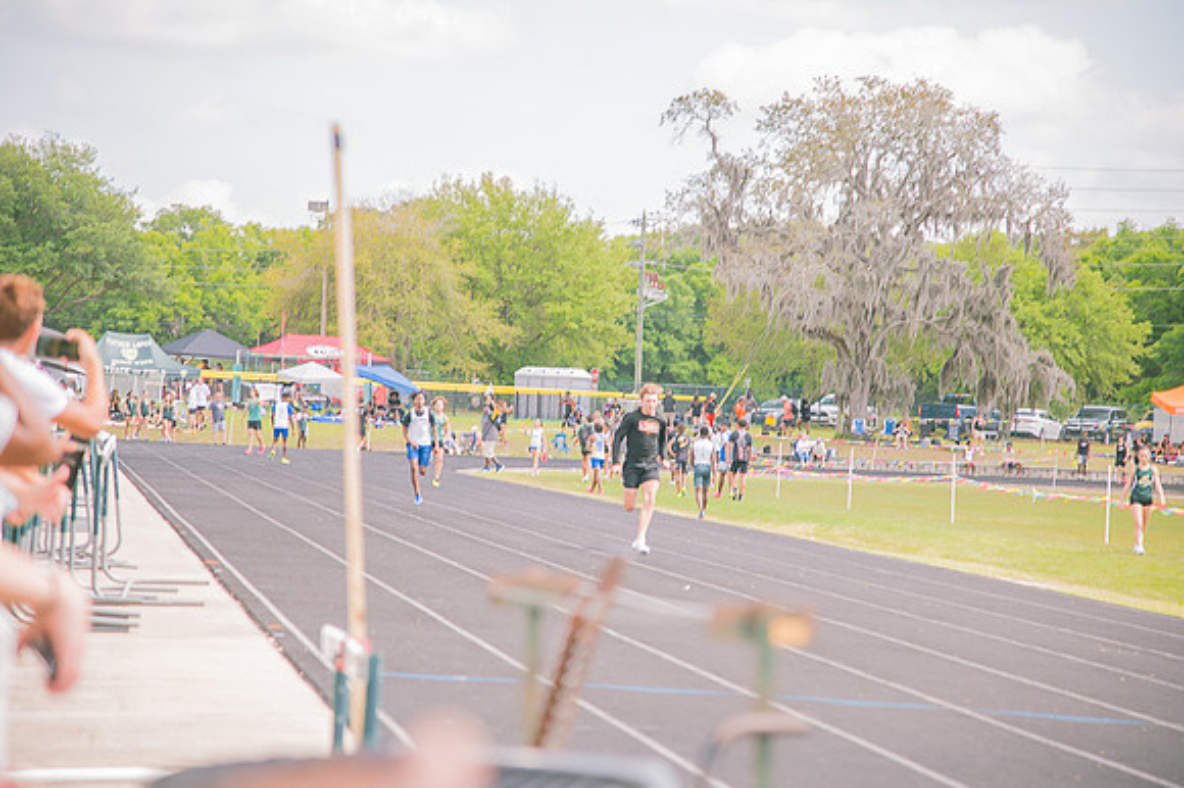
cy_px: 394
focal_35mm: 120
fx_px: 3944
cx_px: 592
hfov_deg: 17.1
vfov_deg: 11.4
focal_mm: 120
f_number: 4
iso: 200
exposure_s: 1/200
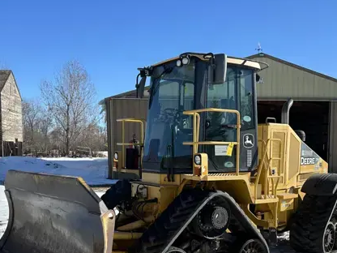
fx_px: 389
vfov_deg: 35.5
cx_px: 177
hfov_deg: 46.8
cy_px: 174
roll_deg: +0.4
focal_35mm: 40
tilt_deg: -5.6
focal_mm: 5.7
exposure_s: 1/4630
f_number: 1.5
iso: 50
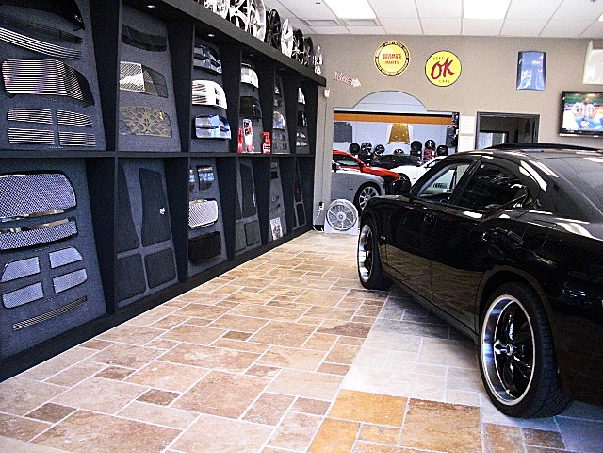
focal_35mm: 36
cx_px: 302
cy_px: 226
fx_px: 627
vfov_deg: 39.7
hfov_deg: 51.4
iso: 800
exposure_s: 1/100
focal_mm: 6.3
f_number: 2.8
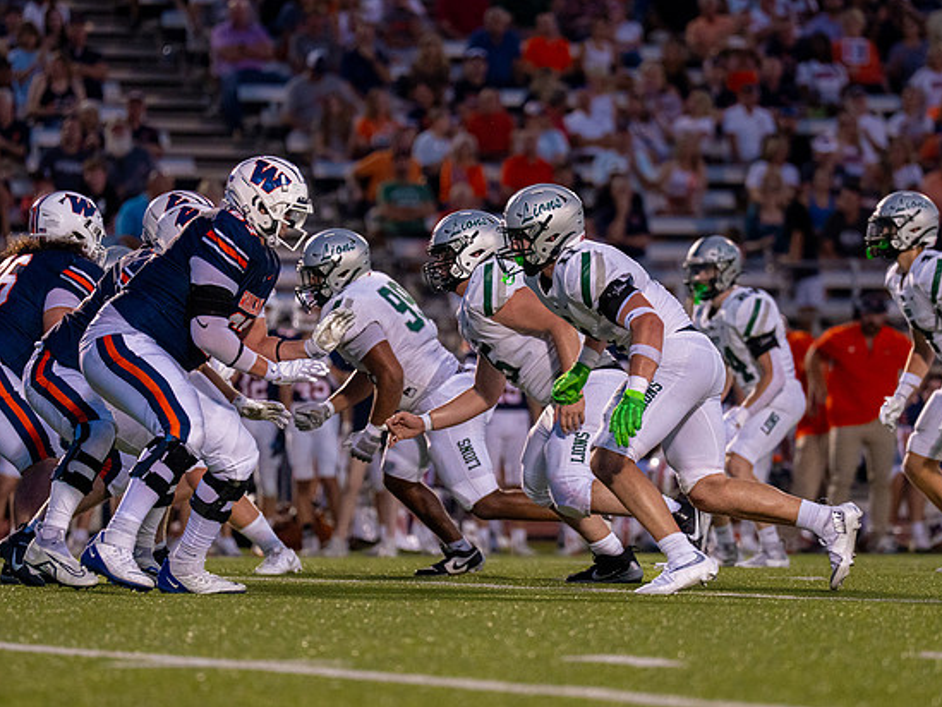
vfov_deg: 4.5
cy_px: 386
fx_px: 9009
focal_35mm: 331
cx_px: 580
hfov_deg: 6.0
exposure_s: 1/1000
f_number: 2.8
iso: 1250
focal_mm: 200
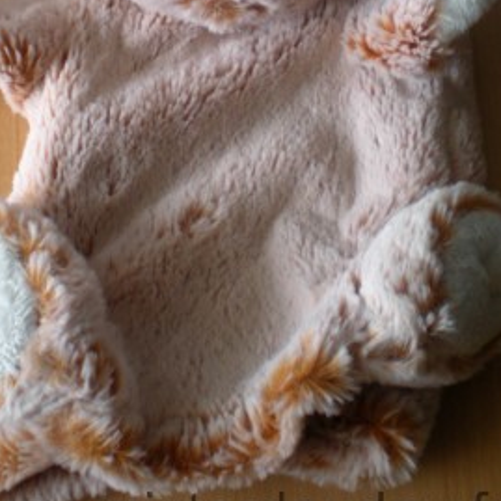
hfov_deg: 26.5
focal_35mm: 65
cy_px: 67
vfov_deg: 25.8
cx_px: 225
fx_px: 1064
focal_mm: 6.3
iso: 122
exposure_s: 1/60.2
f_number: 3.1
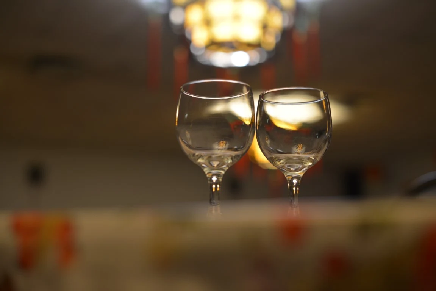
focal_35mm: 50
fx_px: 606
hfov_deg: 39.6
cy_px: 146
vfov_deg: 27.0
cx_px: 218
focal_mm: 50
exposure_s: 1/8
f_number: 2.8
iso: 400
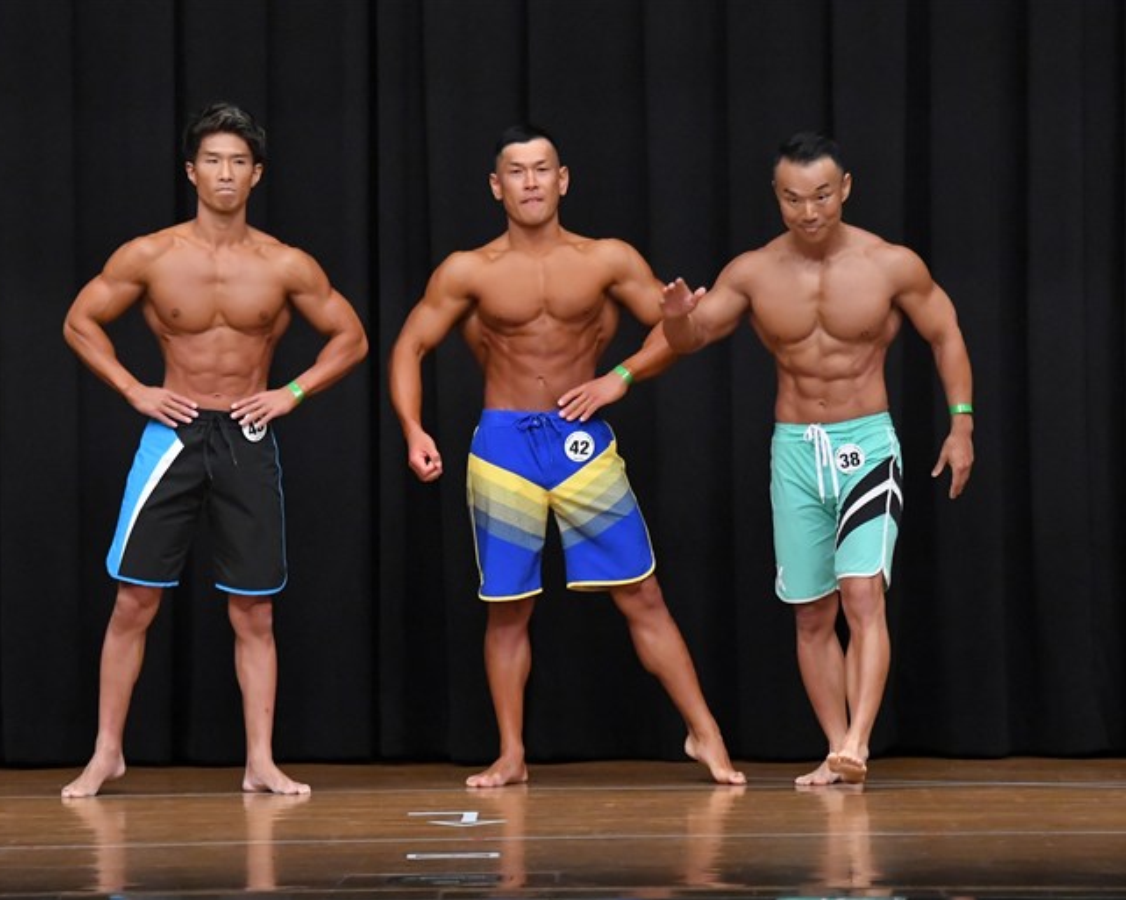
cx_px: 545
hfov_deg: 7.6
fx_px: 8494
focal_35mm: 255
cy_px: 451
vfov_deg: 6.1
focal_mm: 150
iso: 8000
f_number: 5.6
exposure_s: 1/400
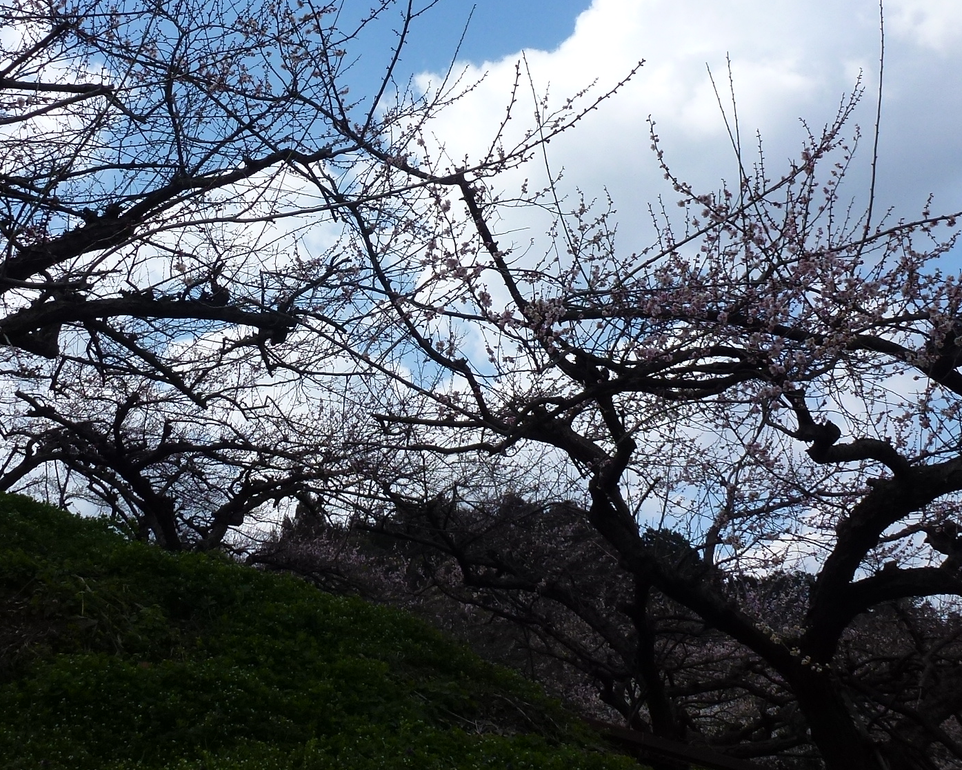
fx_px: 1224
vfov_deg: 34.6
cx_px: 361
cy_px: 264
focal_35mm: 43
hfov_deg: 42.6
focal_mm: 4.3
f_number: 4
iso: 100
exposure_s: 1/800
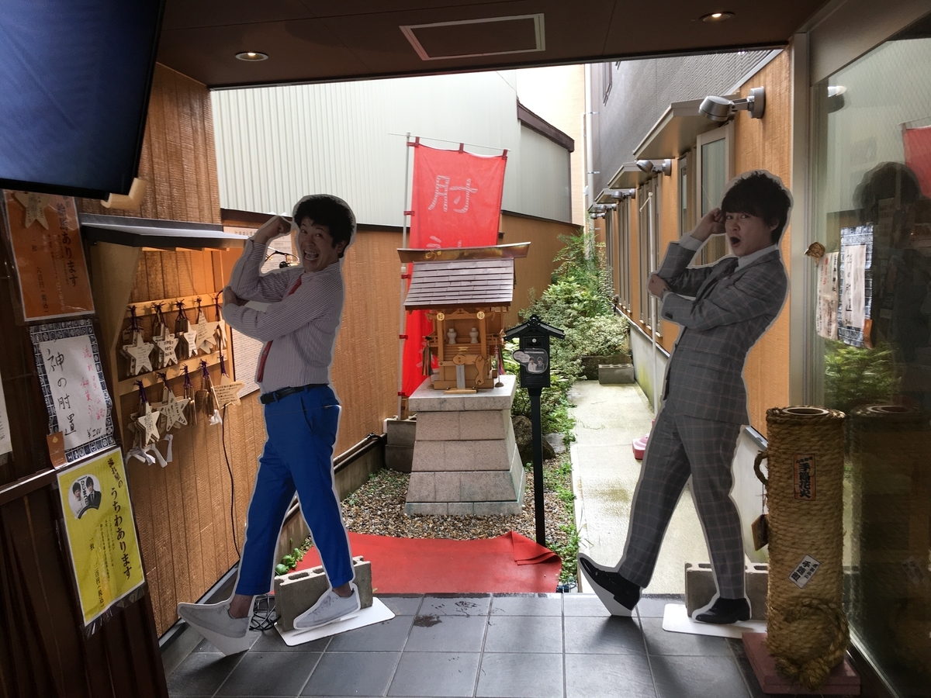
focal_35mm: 29
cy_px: 349
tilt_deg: -5.2
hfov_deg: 61.7
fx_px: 780
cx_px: 466
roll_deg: +2.5
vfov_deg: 48.2
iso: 32
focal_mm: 4.15
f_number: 2.2
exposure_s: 1/120
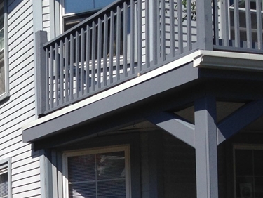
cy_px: 253
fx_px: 684
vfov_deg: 15.7
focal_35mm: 90
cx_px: -29
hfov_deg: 20.7
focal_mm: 4.12
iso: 50
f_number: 2.4
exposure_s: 1/2358
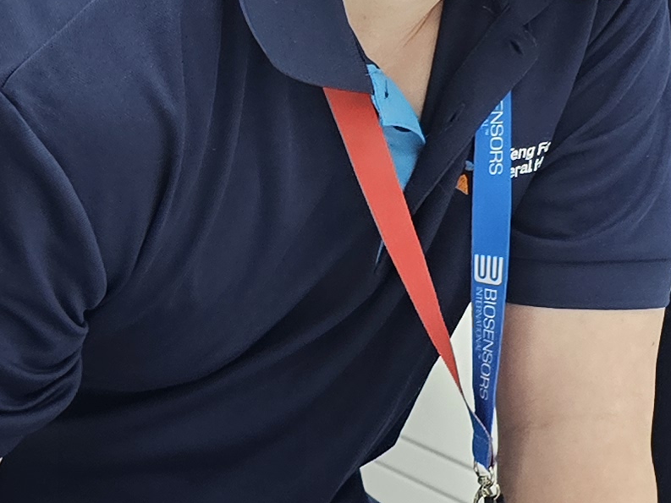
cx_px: 230
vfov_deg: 12.8
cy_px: 259
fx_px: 2249
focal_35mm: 116
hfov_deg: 16.9
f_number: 1.7
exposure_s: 1/100
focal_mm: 6.3
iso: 200
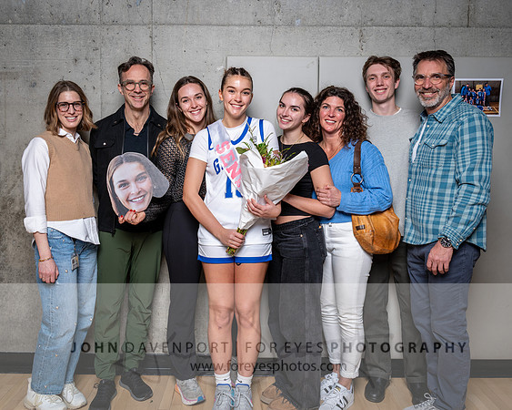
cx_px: 240
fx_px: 504
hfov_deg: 53.9
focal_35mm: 33
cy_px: 177
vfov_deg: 44.1
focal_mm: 26
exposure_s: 1/200
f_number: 8
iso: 200
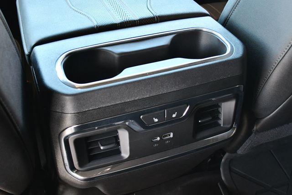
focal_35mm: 44
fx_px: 357
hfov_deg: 44.5
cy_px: 98
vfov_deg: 30.6
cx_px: 146
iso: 1400
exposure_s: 1/125
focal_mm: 22
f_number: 3.8
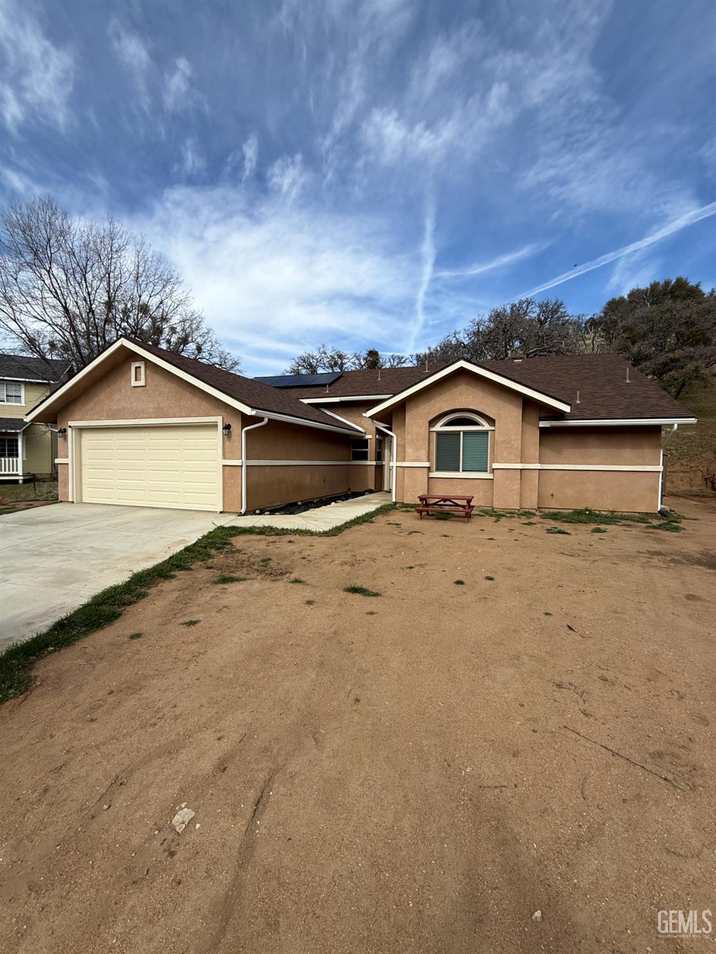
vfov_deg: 102.1
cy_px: 477
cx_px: 358
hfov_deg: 85.7
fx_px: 386
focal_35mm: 14
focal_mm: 2.22
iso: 50
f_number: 2.2
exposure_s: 1/1848
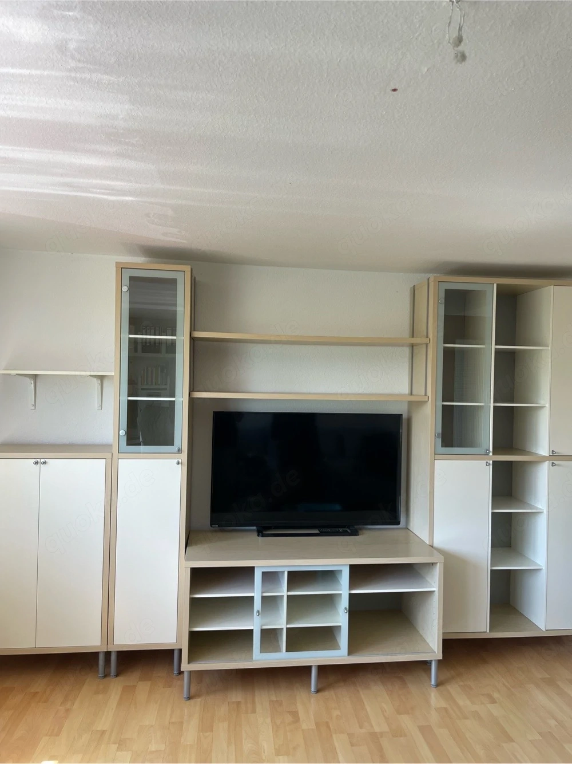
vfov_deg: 67.3
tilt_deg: +0.7
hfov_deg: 53.0
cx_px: 286
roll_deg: -1.6
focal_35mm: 26
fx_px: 573
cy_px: 382
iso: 40
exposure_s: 1/121
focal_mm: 4.2
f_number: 1.6
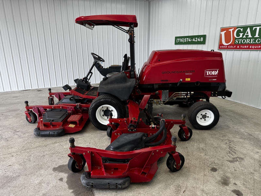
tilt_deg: -16.5
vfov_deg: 56.8
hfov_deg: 71.6
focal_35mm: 24
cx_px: 130
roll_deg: +0.0
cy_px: 98
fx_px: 181
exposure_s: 1/148
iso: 64
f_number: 1.78
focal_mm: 6.76
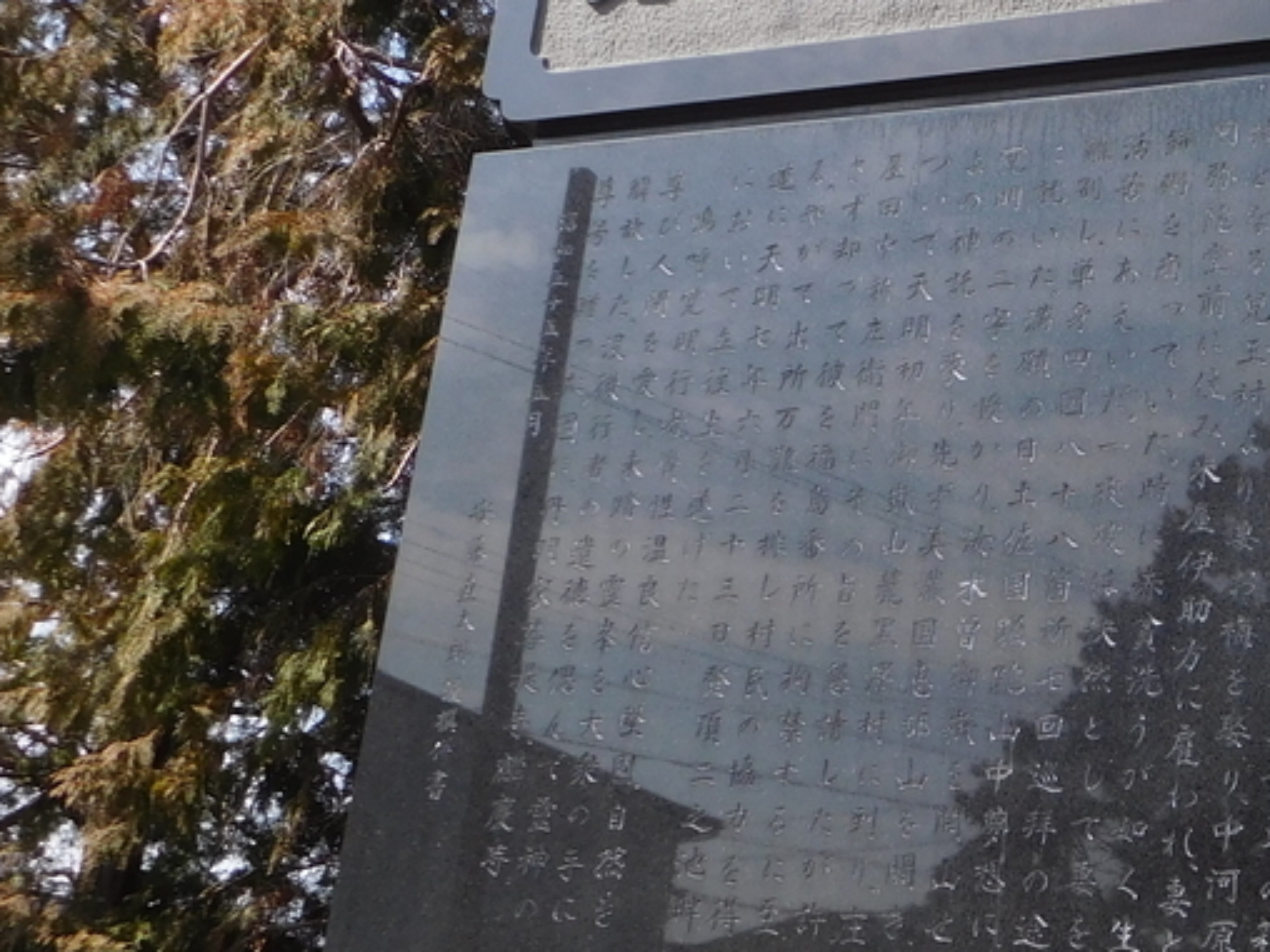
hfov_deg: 31.6
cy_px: 325
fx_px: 2165
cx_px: 1062
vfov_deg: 24.7
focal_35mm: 59
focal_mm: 4.5
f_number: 3.4
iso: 125
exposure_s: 1/800
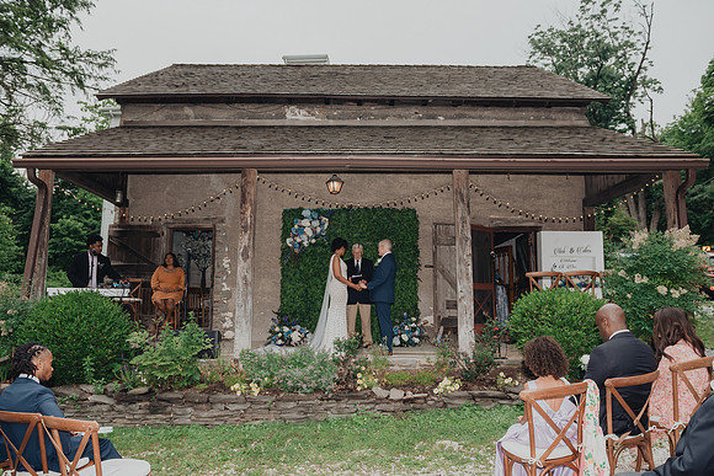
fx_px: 507
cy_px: 236
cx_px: 354
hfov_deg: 70.3
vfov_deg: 50.3
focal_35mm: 26
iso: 200
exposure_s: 1/200
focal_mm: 24
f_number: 4.5
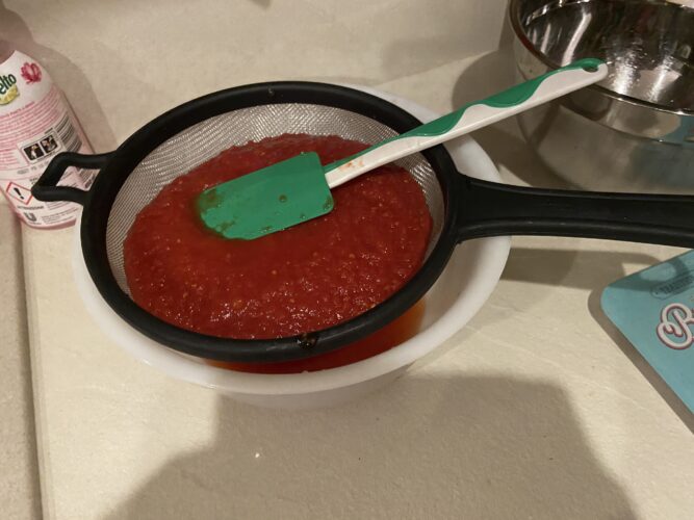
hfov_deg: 67.3
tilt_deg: -51.7
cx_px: 347
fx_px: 521
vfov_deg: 53.0
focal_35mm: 26
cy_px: 260
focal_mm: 4.25
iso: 640
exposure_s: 1/25
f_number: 1.8
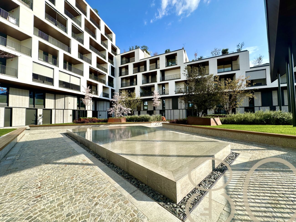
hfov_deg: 102.1
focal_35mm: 14
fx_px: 120
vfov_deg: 85.7
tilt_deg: +0.6
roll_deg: +0.1
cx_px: 148
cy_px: 111
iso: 50
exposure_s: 1/824
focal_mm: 2.22
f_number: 2.2
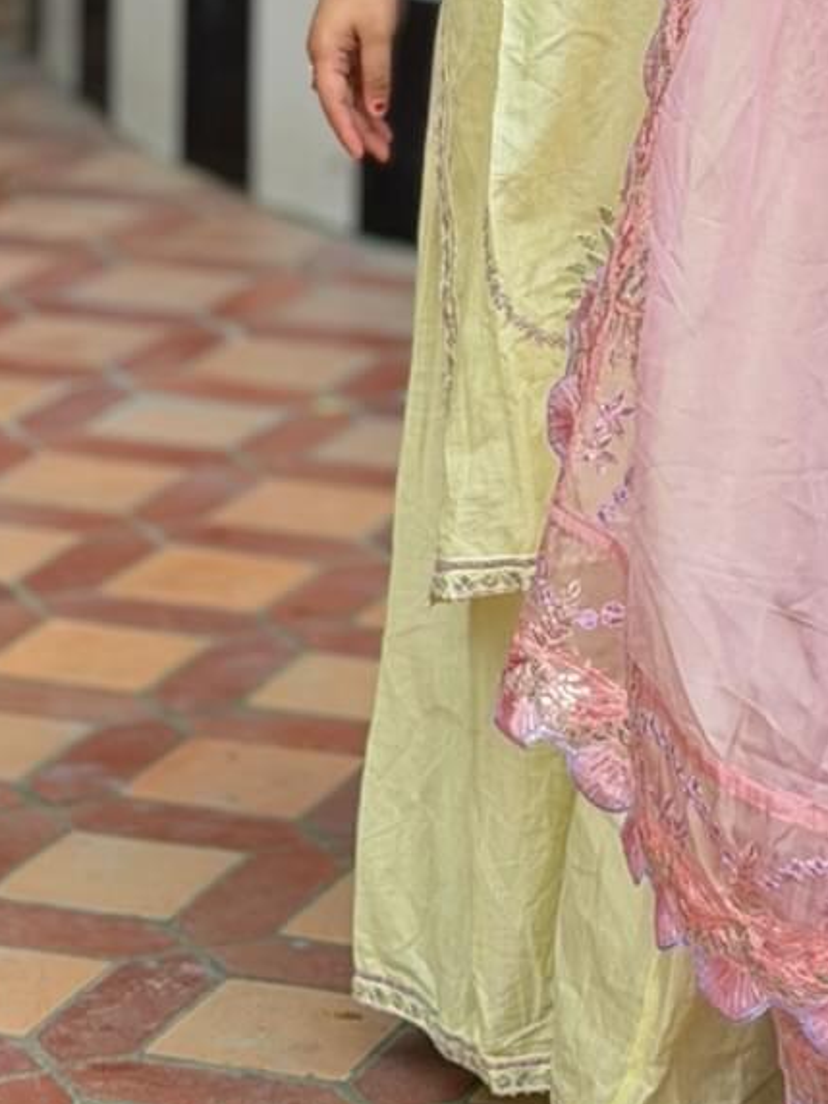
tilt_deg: -8.0
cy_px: -259
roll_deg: -1.5
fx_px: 5486
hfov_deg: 8.6
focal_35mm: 172
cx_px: 689
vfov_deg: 11.3
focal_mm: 6.76
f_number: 1.78
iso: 64
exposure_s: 1/204
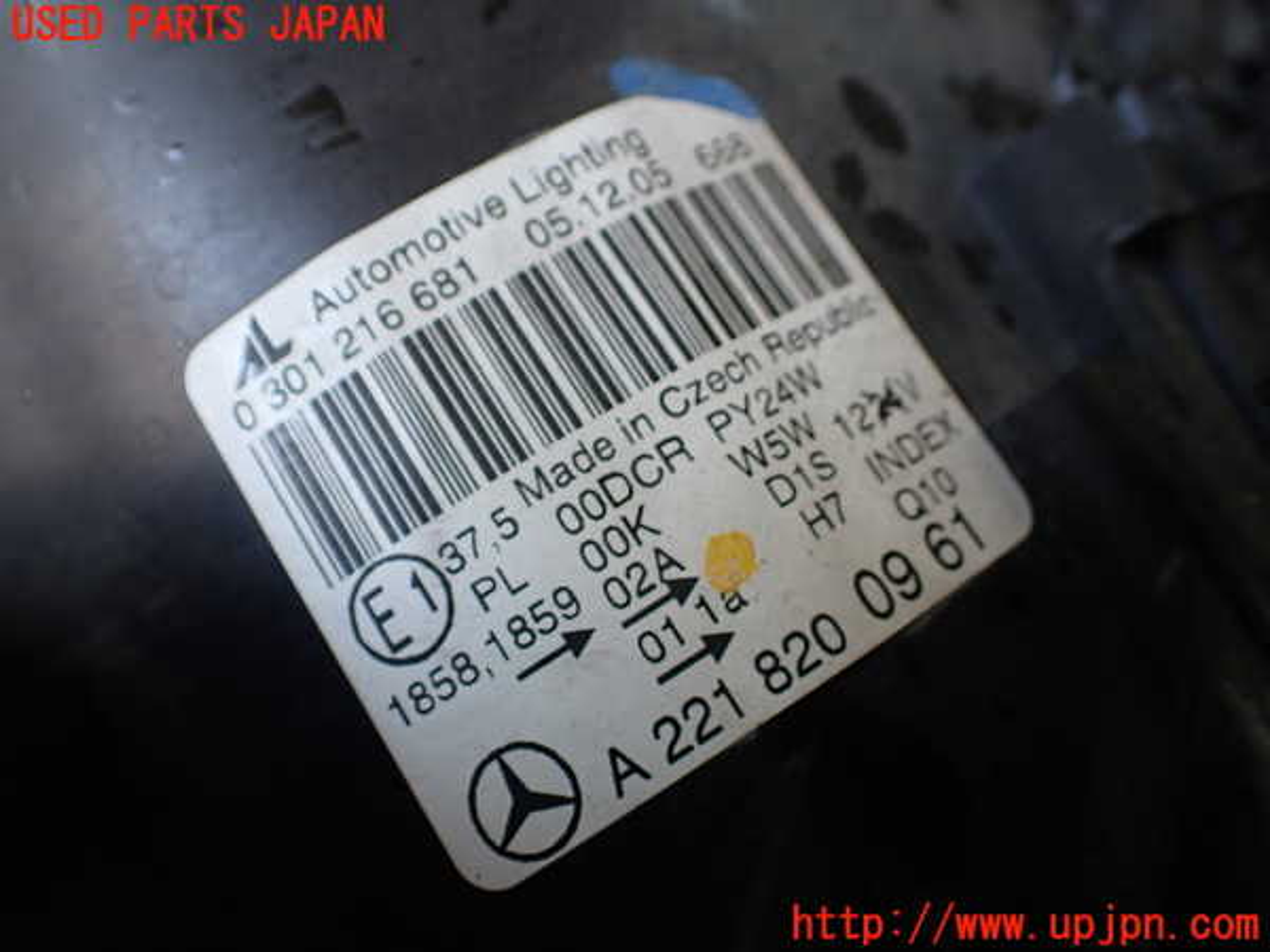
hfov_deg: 60.0
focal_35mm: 30
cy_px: 476
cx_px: 635
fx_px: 1101
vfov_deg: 46.8
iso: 200
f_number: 2.3
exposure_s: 1/125
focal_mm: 5.4
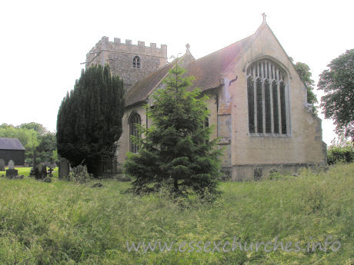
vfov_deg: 40.7
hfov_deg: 52.6
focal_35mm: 35
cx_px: 177
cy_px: 132
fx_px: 358
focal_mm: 8.9
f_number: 5
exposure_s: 1/122
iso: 50
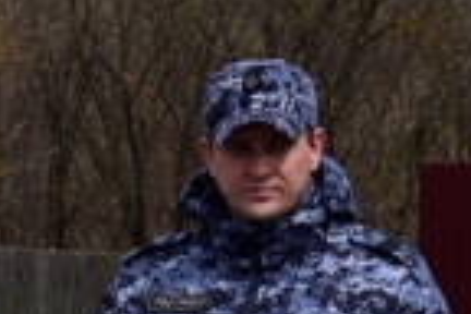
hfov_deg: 8.3
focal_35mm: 239
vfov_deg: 5.6
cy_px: 654
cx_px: -375
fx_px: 3127
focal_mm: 46
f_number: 10
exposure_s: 1/400
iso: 200
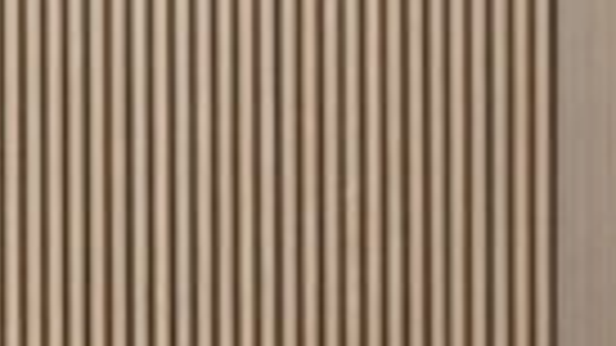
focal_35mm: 322
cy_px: 272
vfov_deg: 3.8
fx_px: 5258
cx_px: -1412
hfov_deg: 6.1
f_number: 4.5
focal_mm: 27.5
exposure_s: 1/40
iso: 560
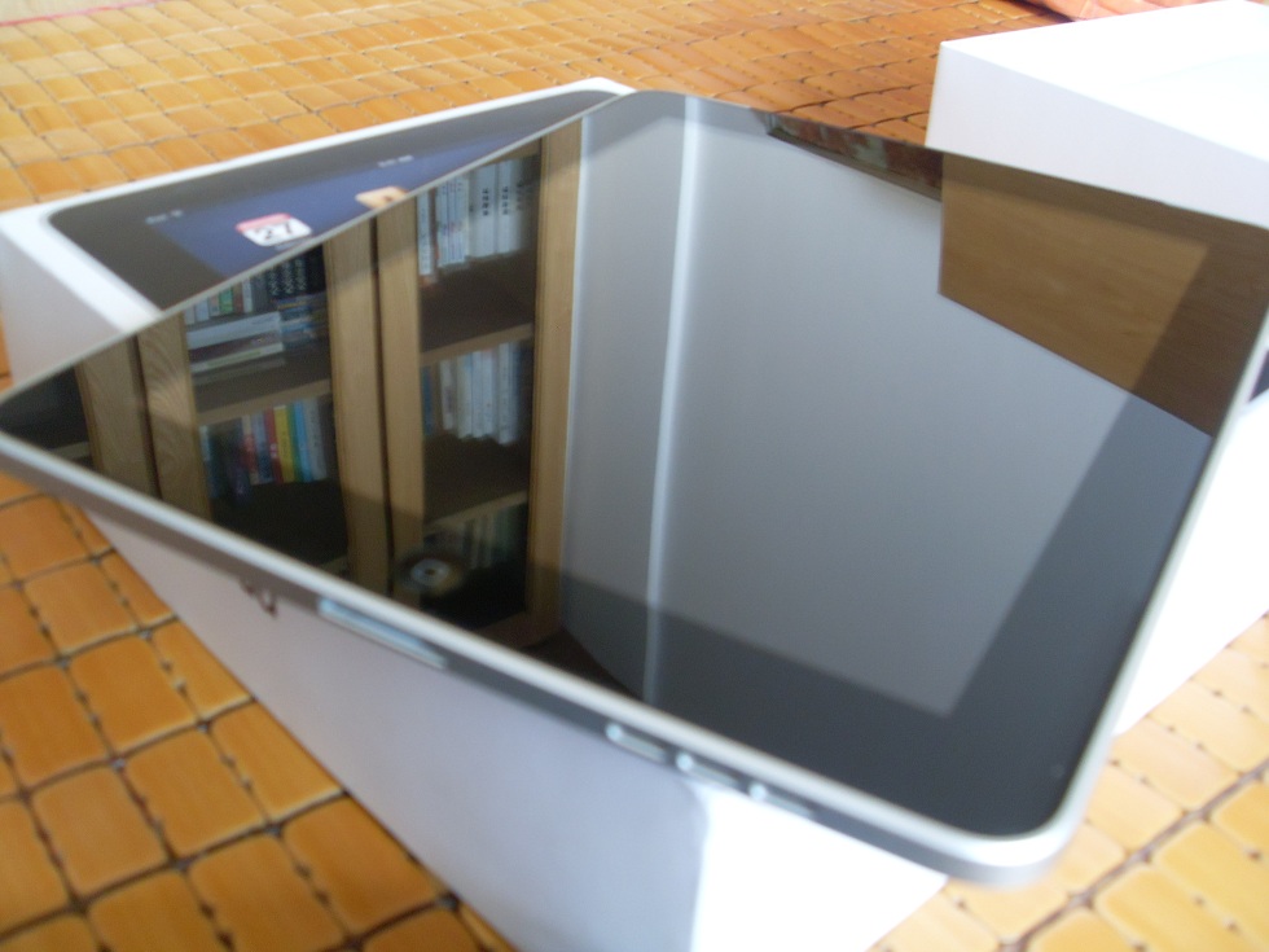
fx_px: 1283
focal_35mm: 35
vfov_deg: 40.7
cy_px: 476
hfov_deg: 52.6
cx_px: 634
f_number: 2.8
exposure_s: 1/8
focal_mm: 6.3
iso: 200
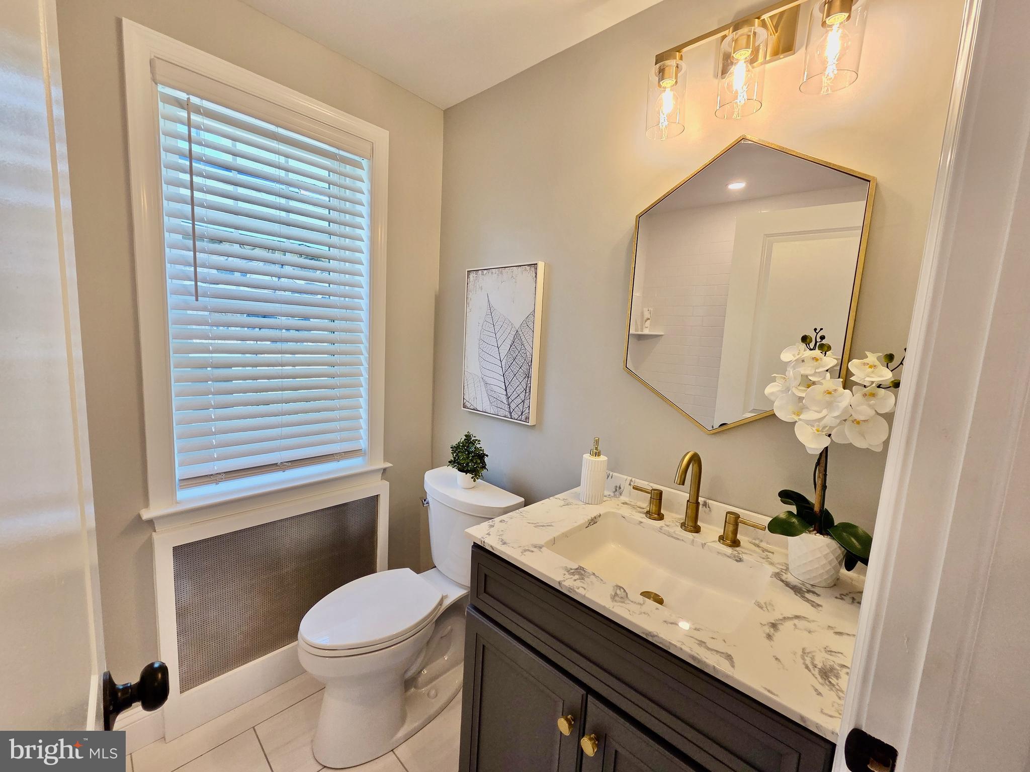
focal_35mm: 13
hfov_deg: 106.2
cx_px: 515
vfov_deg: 89.9
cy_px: 386
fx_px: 387
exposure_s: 1/120
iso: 100
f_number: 2.2
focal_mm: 2.2
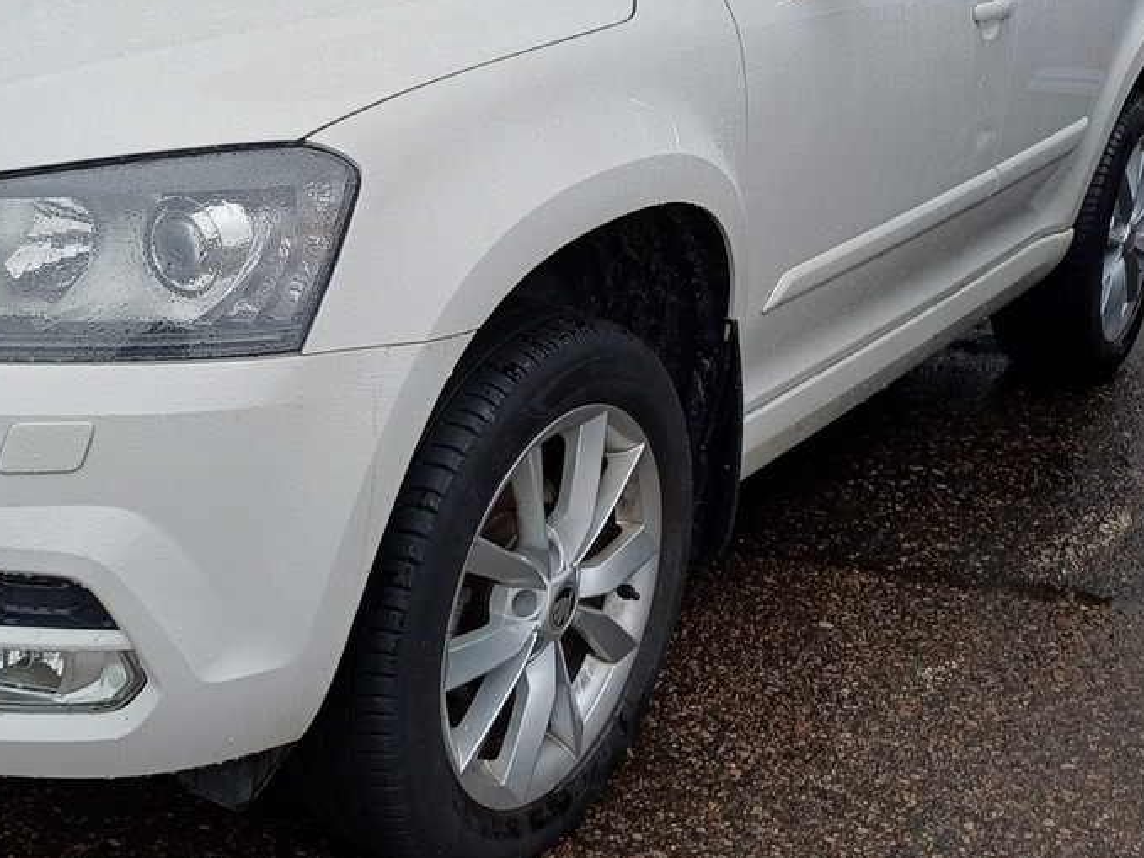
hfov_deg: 35.2
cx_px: 249
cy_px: 175
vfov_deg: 27.0
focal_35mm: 53
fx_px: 1751
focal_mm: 4.65
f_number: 1.8
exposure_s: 1/161
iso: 50
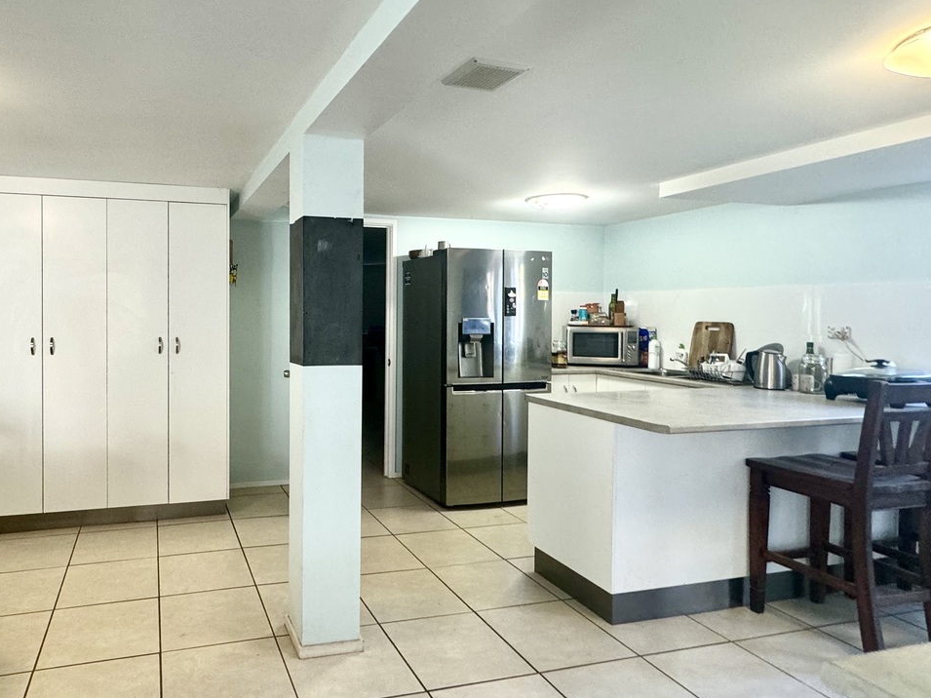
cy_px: 323
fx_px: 592
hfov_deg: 73.9
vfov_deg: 61.0
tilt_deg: -1.1
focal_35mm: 22
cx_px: 304
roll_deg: -0.7
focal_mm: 2.22
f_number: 2.2
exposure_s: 1/50
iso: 160
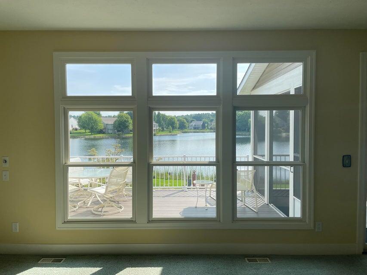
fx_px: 276
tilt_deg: -1.9
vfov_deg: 53.1
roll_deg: +0.6
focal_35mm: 26
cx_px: 184
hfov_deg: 67.3
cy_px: 138
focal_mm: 4.2
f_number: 1.6
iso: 32
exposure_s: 1/1618
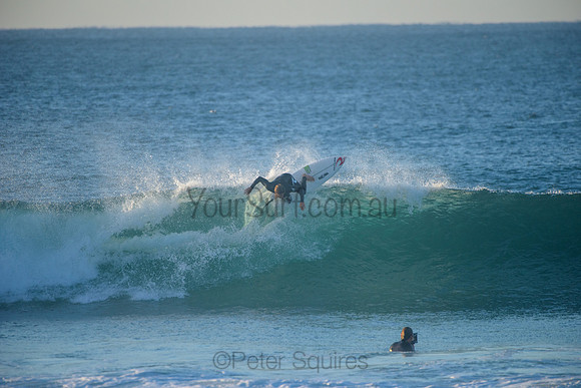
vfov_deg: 2.8
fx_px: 8071
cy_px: 194
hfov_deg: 4.1
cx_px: 290
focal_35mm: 500
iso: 720
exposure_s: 1/2000
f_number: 5.6
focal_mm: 500
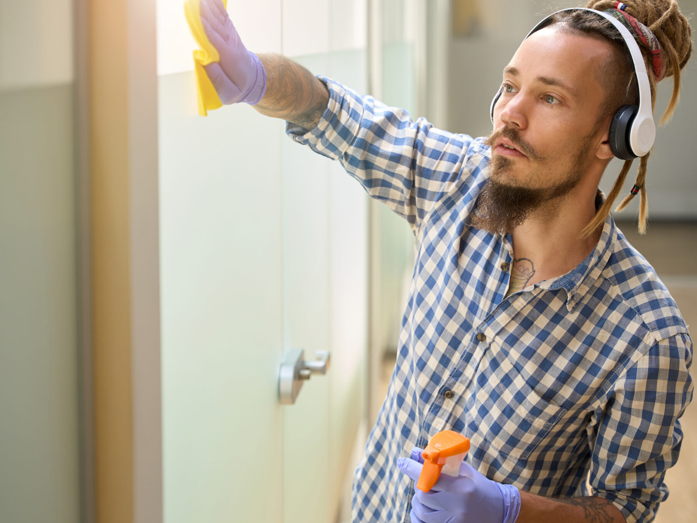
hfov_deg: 23.7
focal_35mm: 82
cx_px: 466
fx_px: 1653
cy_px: 256
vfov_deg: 18.0
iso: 500
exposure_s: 1/250
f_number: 2.8
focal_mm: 60.8
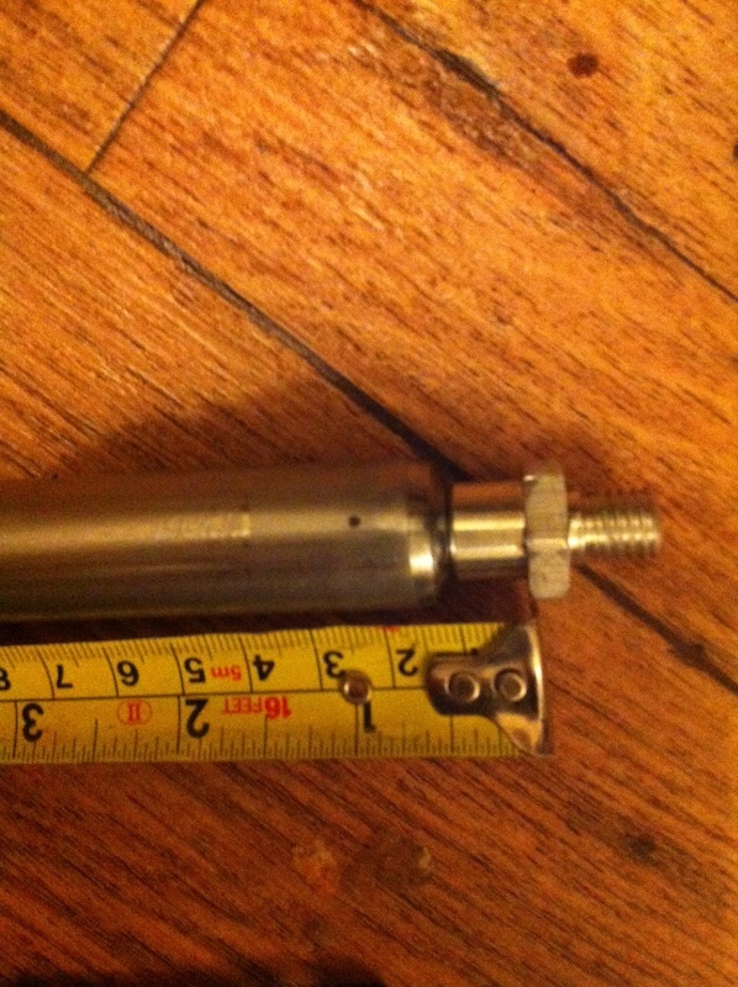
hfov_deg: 40.6
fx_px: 997
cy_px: 494
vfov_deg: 52.7
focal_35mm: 35
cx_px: 369
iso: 1000
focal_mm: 3.85
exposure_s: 1/15
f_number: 2.8
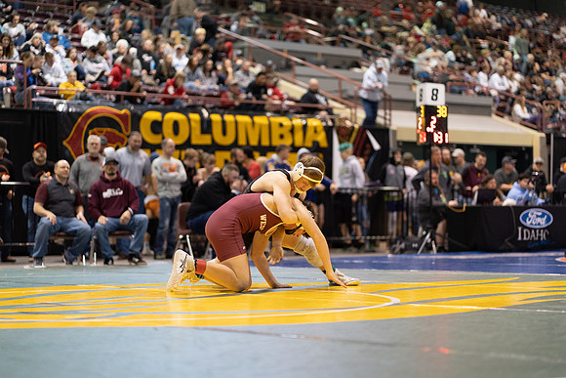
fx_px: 1337
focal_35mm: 85
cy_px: 189
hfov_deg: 23.9
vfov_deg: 16.1
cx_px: 283
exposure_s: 1/500
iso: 2000
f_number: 1.8
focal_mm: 85
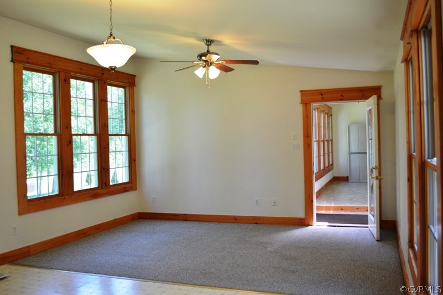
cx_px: 222
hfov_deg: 57.3
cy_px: 148
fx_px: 406
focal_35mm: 33
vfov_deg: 39.9
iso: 400
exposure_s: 1/100
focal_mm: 22
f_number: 5
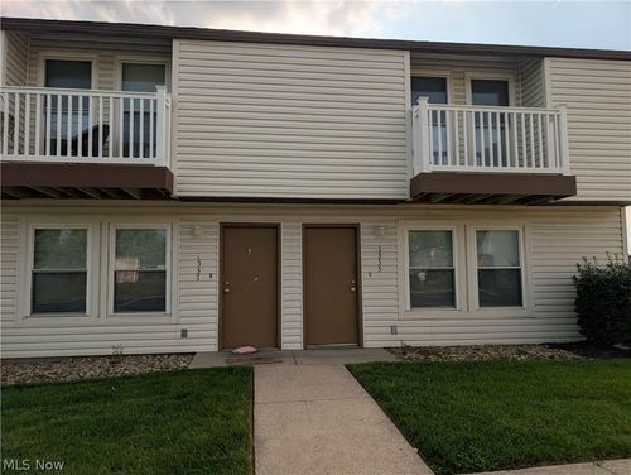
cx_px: 316
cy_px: 238
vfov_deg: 56.9
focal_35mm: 24
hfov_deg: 71.5
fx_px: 438
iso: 25
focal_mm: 6.9
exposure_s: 1/1558
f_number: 1.68
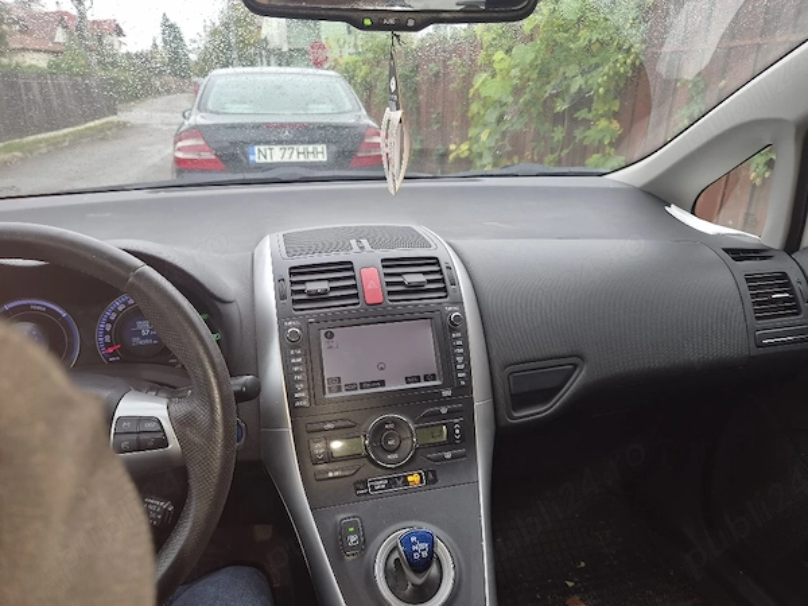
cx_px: 404
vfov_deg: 58.9
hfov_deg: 73.9
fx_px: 537
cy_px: 303
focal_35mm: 23
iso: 32
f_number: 1.8
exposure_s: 1/50
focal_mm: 5.4
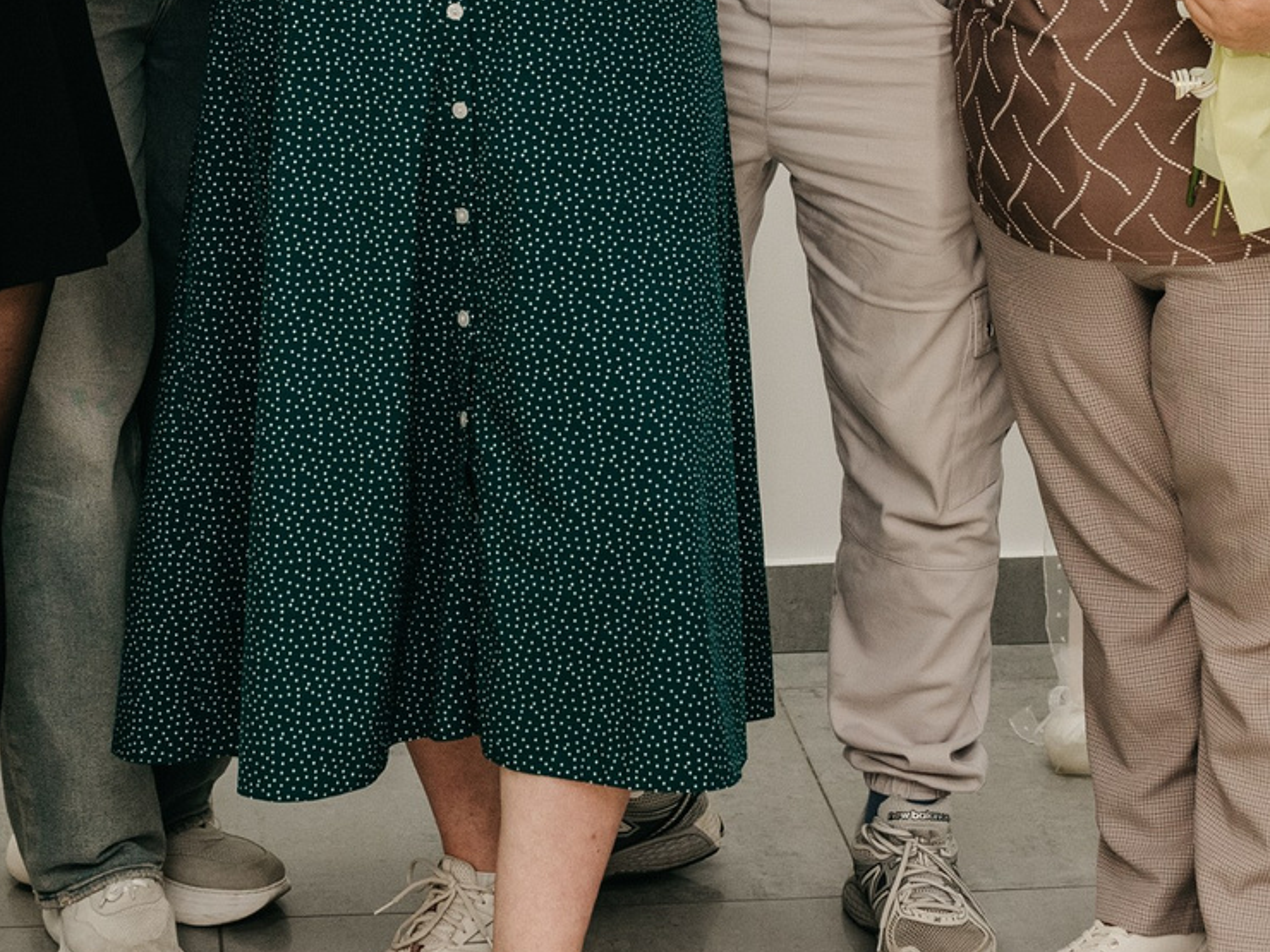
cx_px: 413
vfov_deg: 11.9
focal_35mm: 122
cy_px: -205
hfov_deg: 16.1
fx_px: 4476
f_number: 4
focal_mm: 35
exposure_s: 1/160
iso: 400
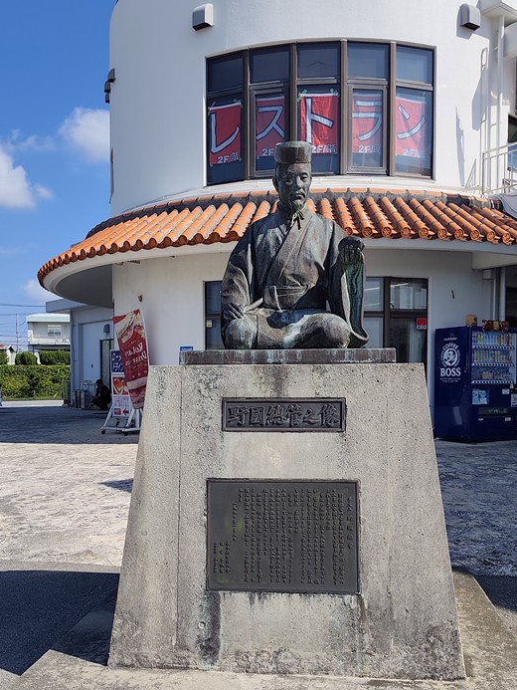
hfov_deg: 41.8
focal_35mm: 34
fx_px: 677
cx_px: 246
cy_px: 419
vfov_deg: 53.5
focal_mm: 6.07
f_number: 1.7
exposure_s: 1/1320
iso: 50
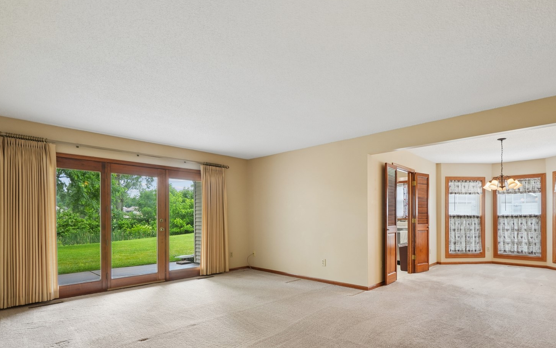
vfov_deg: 61.6
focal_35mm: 19
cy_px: 211
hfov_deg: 87.6
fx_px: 288
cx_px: 313
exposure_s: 1/13
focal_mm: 16
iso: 640
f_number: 10
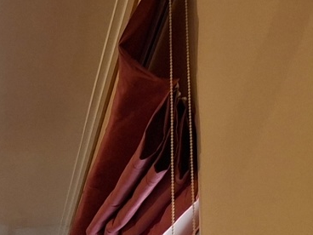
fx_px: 1085
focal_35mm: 120
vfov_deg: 11.1
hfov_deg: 13.5
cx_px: -359
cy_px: 490
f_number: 1.8
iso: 320
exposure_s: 1/33
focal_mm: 5.54
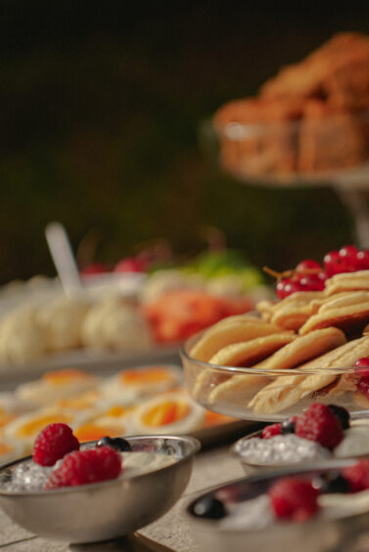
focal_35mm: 136
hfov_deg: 10.1
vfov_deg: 15.0
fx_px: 2090
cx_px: 311
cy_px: 439
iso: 125
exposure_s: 1/800
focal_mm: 75
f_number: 2.8
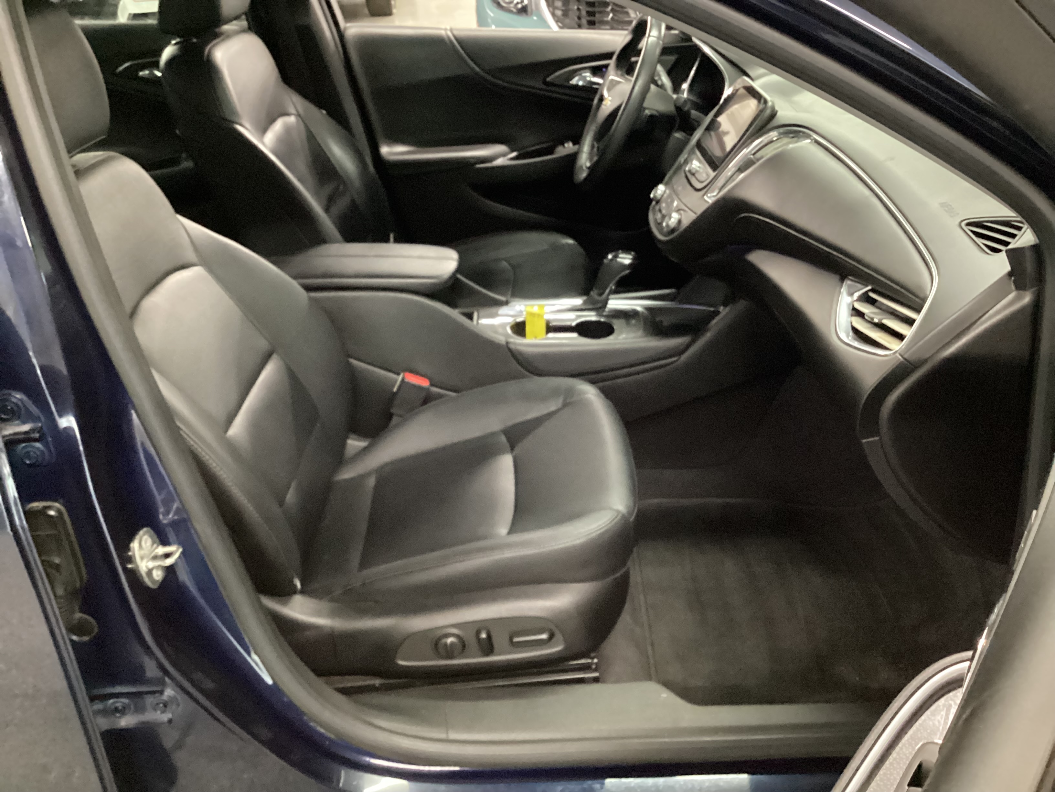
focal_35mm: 31
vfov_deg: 45.4
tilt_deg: -30.4
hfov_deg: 58.4
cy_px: 396
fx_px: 945
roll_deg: +2.9
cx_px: 528
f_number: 2.4
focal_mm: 3.3
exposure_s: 1/20
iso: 800
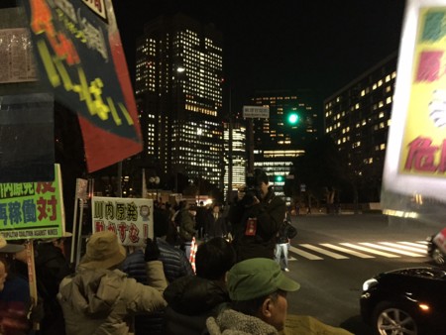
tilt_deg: +5.3
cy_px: 168
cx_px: 223
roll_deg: +1.2
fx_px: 374
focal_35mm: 29
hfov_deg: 61.6
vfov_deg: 48.3
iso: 320
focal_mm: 4.15
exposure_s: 1/15
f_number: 2.2
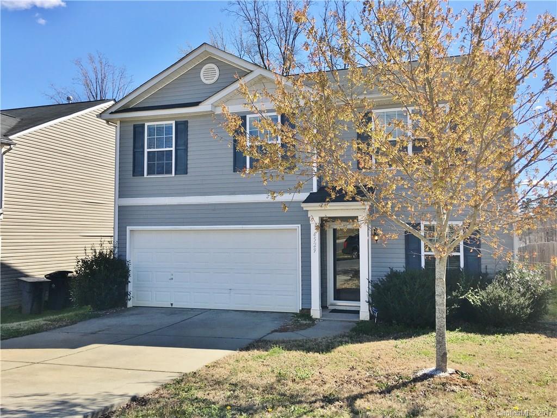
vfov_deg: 48.2
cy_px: 209
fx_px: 467
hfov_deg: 61.7
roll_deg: -0.4
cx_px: 278
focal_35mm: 29
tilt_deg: +3.5
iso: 25
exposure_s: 1/1221
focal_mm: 4.15
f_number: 2.2
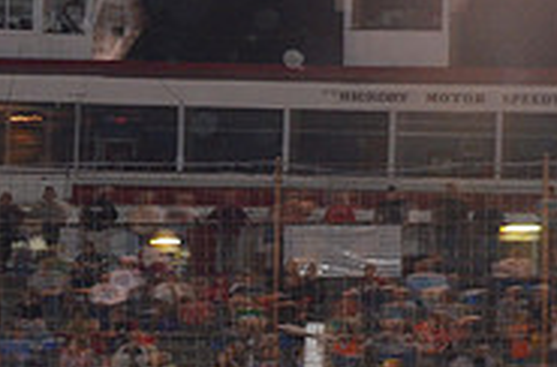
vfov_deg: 11.1
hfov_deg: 17.5
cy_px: 541
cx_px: 241
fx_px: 1813
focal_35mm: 118
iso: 2000
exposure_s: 1/200
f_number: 4.5
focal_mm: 25
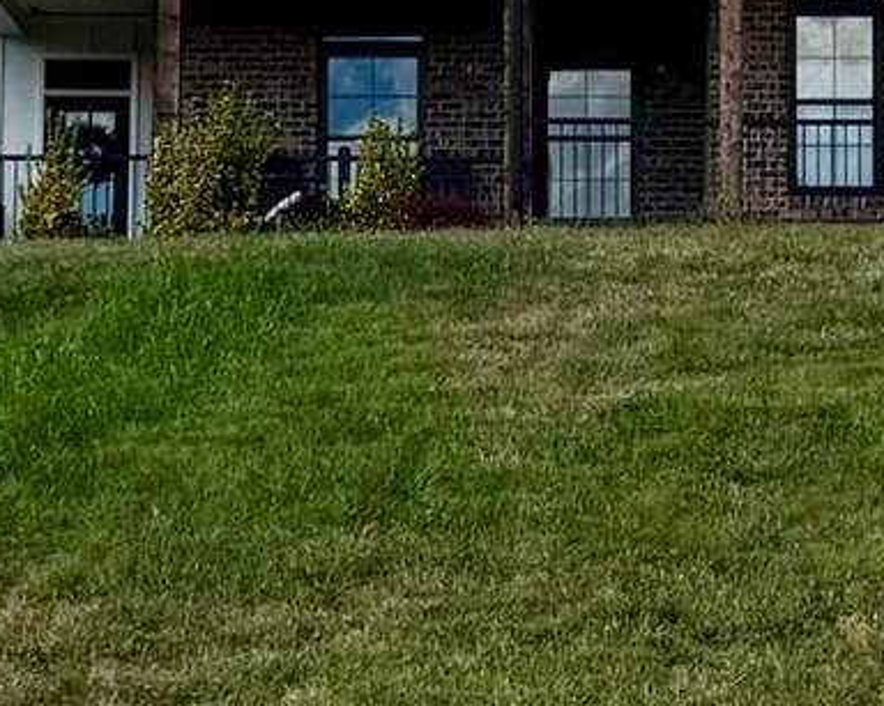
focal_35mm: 78
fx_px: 2040
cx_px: 634
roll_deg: +0.3
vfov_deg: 18.2
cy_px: -232
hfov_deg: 24.2
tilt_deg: +6.5
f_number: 1.78
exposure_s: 1/7937
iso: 80
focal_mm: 6.76
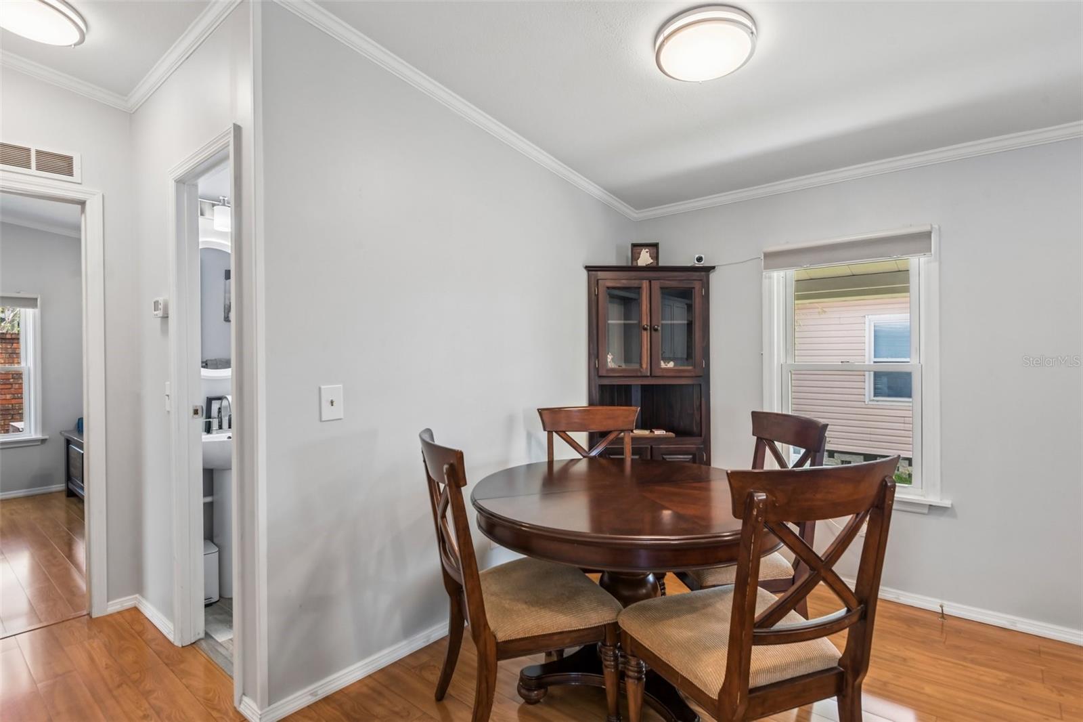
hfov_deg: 90.0
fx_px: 541
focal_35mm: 18
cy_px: 361
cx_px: 542
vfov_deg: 67.4
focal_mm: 18
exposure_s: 1/25
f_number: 8
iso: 400
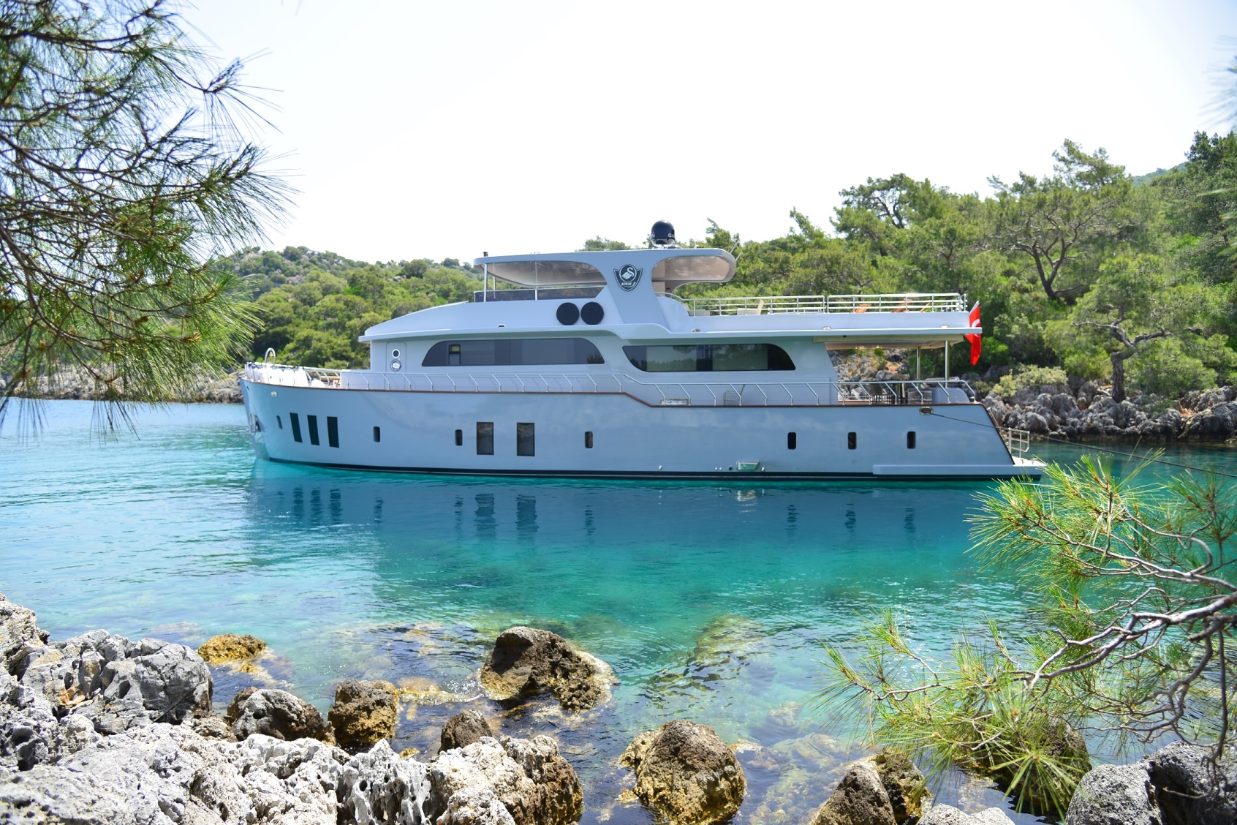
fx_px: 825
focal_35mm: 24
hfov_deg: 73.7
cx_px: 618
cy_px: 412
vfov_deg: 53.1
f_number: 4.5
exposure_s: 1/320
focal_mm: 24
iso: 100
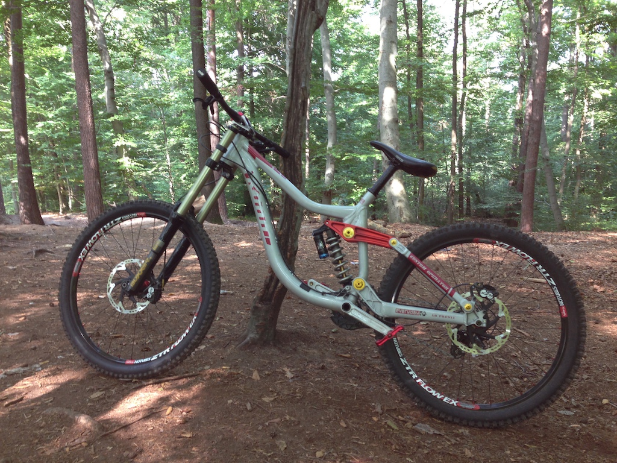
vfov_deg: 42.9
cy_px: 232
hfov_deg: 55.4
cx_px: 308
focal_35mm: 33
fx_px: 588
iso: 50
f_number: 2.4
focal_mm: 4.13
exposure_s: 1/20
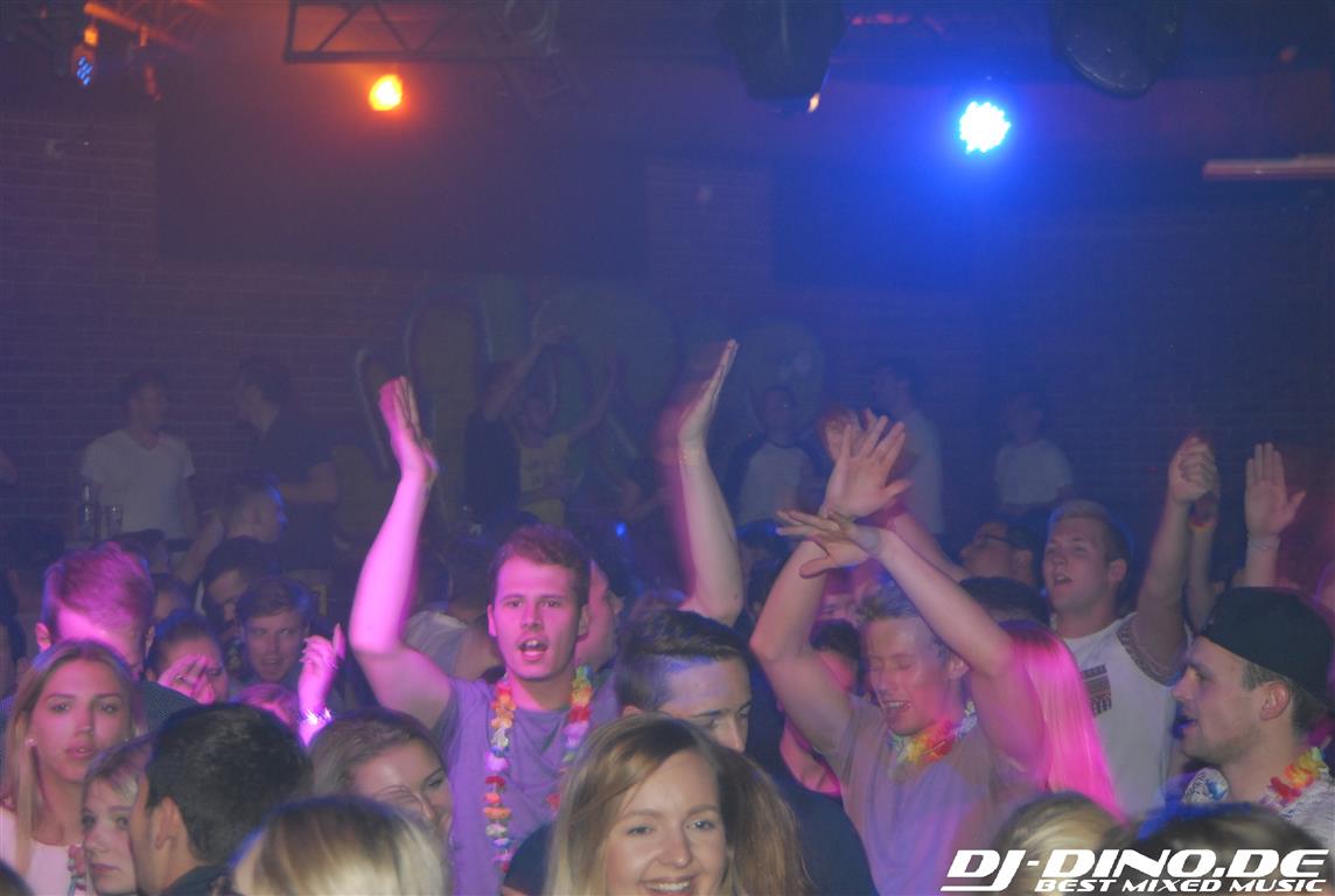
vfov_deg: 17.6
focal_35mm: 78
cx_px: 668
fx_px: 2899
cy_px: 448
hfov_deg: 25.9
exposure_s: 1/5
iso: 400
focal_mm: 52
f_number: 5.6
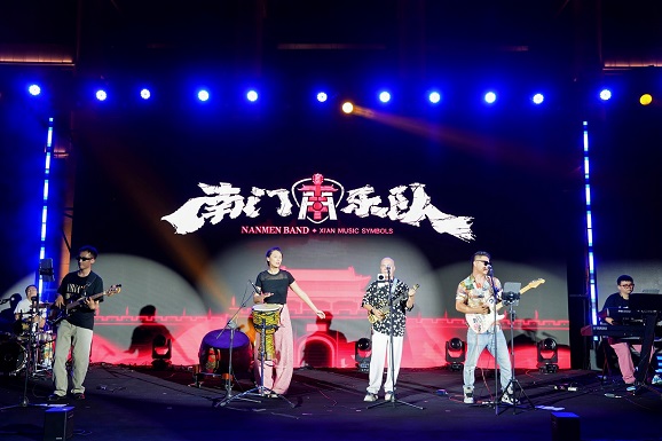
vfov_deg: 39.9
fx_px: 607
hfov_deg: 57.2
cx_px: 331
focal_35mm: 33
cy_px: 220
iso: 320
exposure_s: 1/36
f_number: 2.8
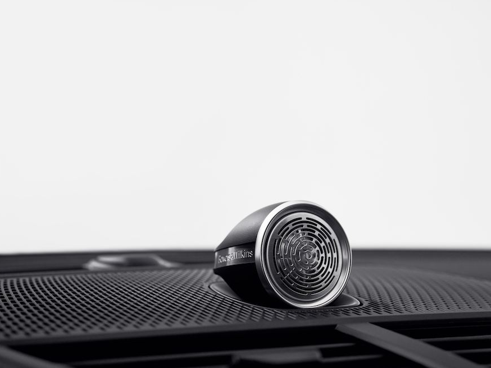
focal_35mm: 55
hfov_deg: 34.9
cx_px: 237
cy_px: 184
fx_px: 780
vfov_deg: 26.6
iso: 1000
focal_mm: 50
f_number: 6.3
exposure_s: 1/60
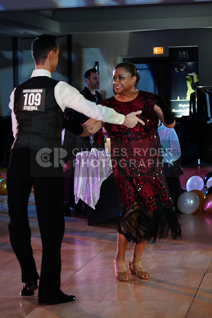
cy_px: 159
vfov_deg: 20.0
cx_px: 106
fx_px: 900
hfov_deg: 13.4
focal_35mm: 102
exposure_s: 1/250
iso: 3200
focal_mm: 102
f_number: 4.5
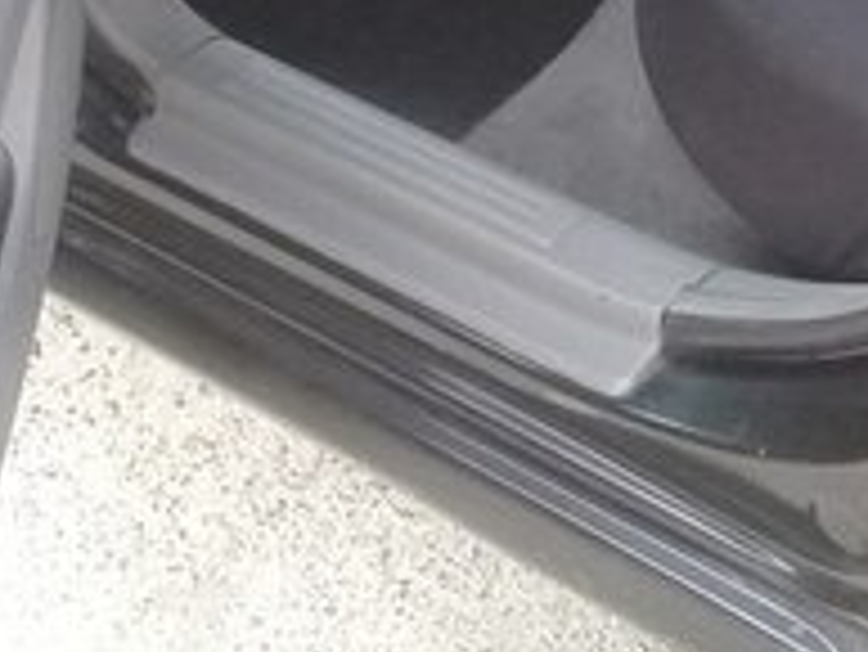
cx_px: 819
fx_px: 2660
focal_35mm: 106
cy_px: -380
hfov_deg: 18.2
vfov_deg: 13.1
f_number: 2.2
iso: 100
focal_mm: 3.3
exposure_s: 1/40
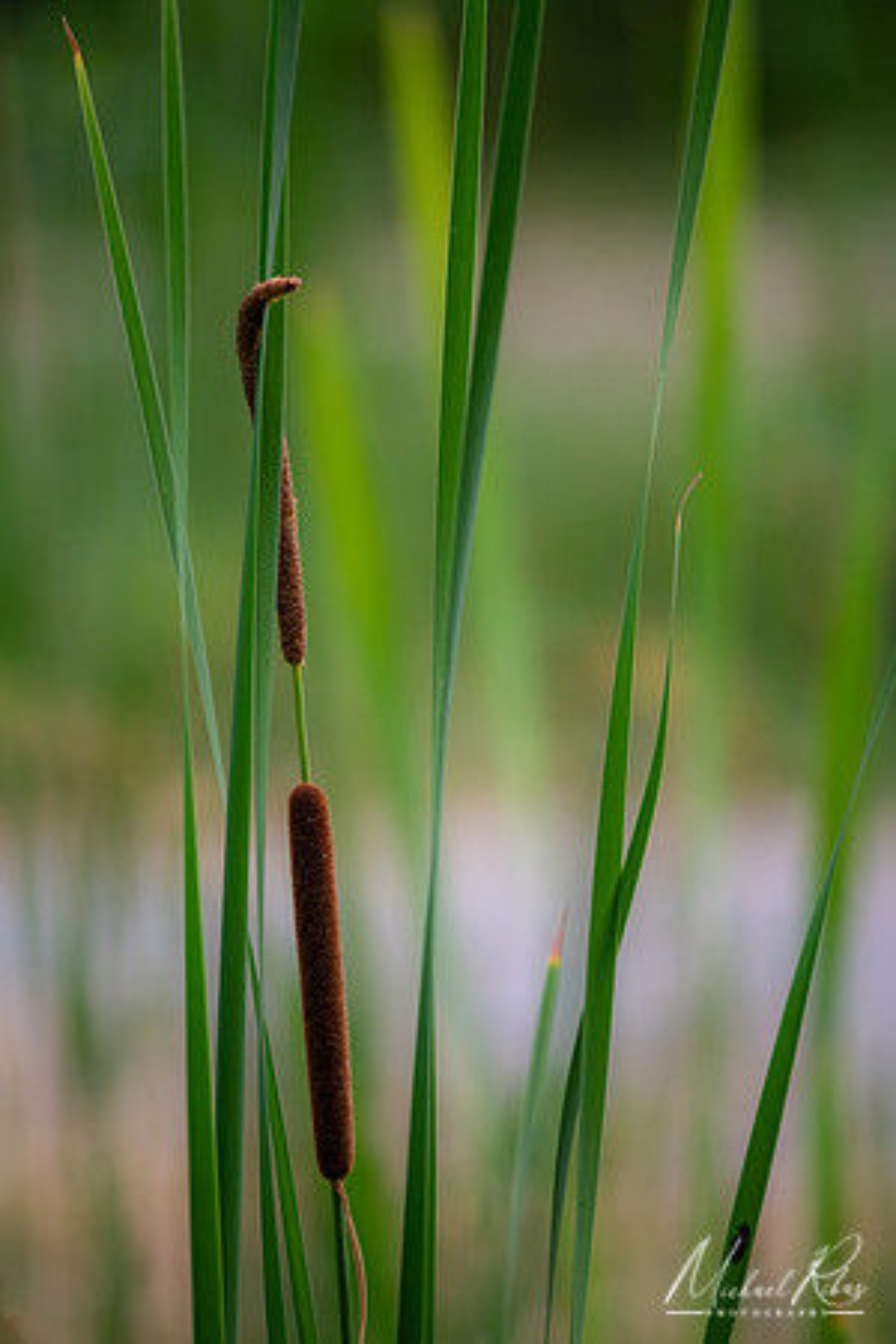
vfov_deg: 5.2
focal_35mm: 400
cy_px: 672
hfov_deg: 3.4
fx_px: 14932
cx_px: 448
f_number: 6.3
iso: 800
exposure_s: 1/250
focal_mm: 400
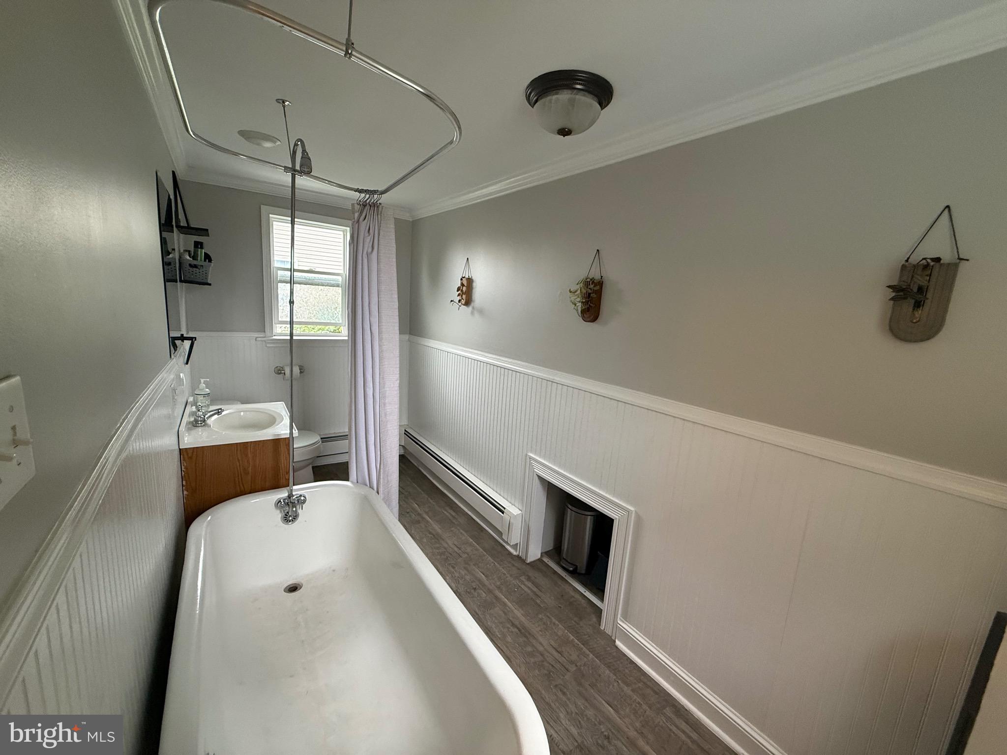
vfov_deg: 85.7
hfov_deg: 102.1
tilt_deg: -10.8
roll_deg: -4.3
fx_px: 407
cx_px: 504
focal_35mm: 14
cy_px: 378
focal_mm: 2.22
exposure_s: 1/120
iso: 250
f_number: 2.2
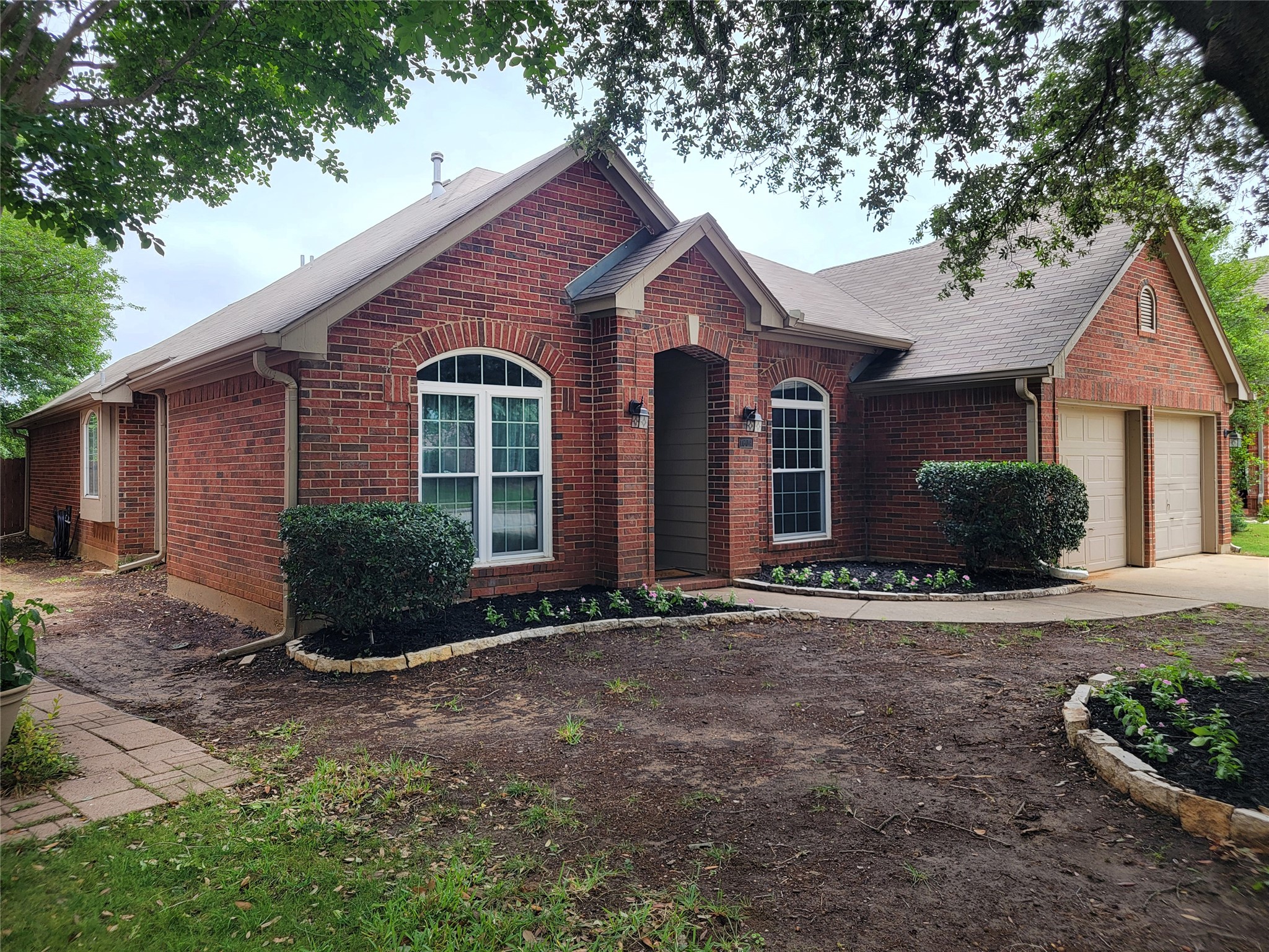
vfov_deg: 56.8
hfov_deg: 71.6
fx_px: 880
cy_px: 476
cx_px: 634
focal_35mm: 24
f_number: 1.8
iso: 16
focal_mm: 6.7
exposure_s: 1/265
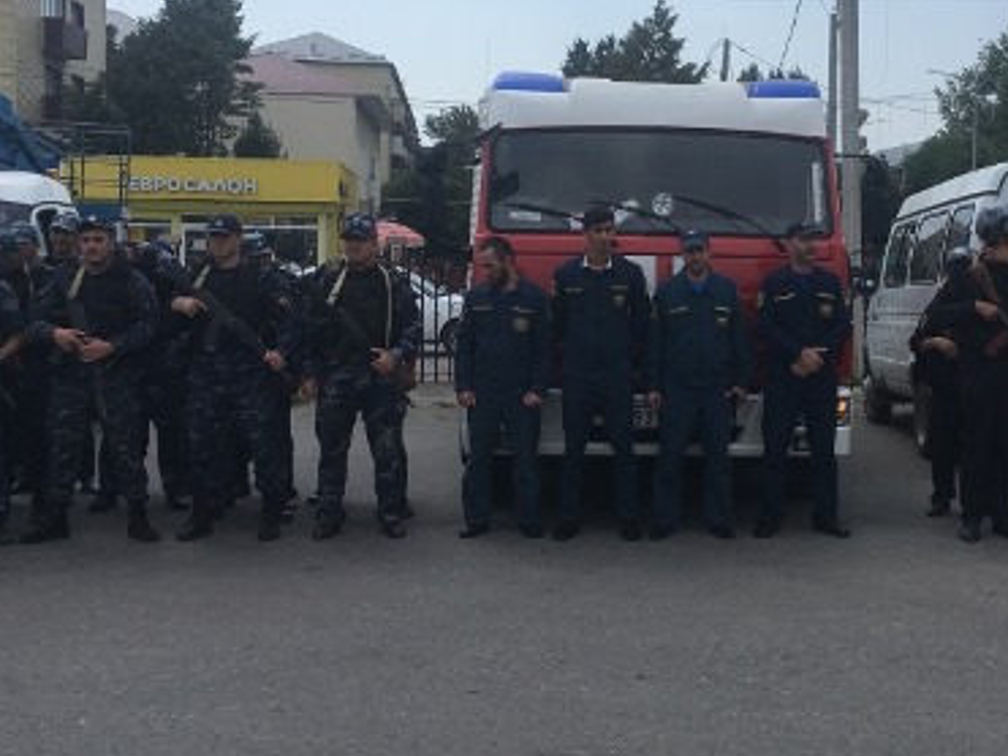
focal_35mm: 50
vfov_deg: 29.0
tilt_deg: -3.2
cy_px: 299
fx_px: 1456
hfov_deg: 37.7
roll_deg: -0.8
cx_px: 693
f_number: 2.2
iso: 25
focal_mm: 4.15
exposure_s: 1/2959
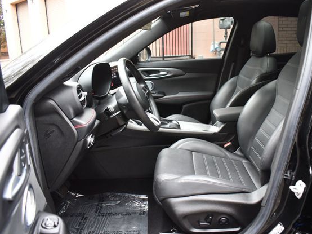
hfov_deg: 59.7
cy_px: 116
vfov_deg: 46.8
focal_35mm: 30
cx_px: 180
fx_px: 270
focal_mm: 18
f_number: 3.5
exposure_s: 1/125
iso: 1400
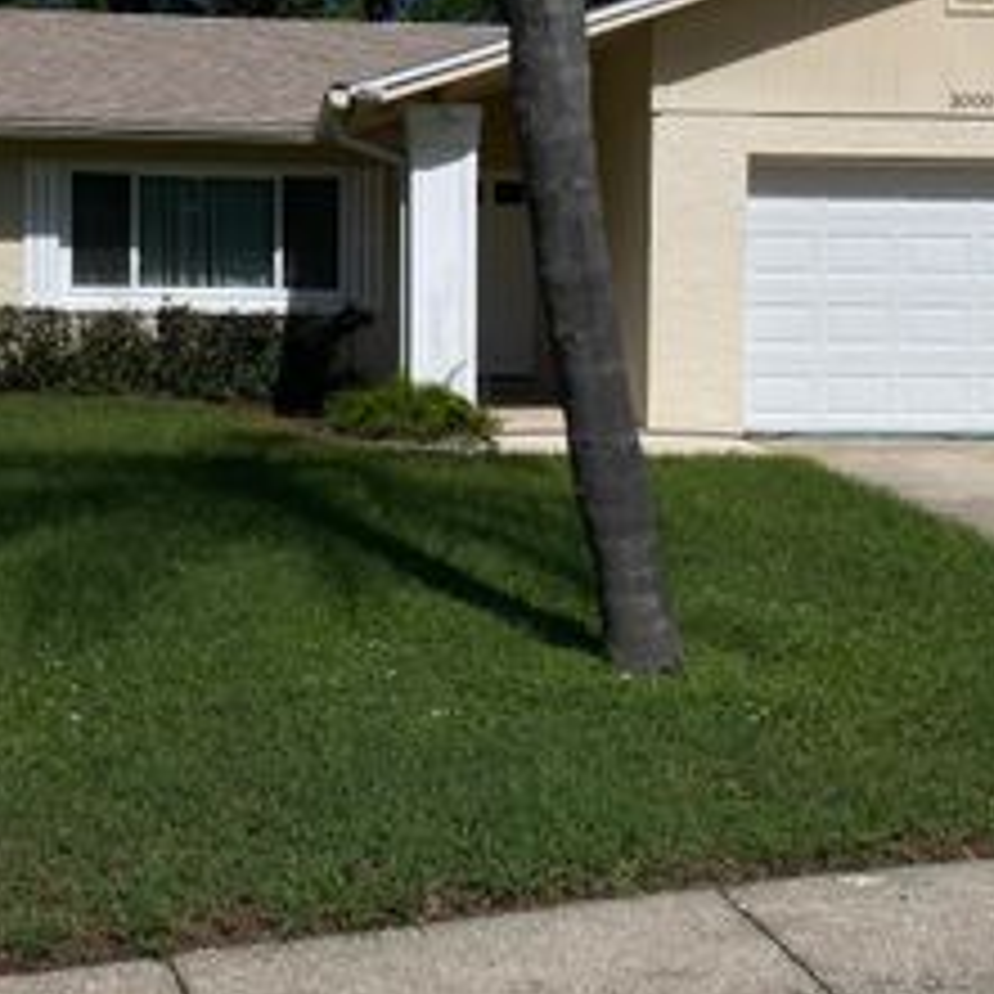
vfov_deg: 32.5
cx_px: 441
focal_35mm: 52
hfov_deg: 32.8
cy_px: 335
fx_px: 1689
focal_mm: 4.25
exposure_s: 1/12658
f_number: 1.8
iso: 40
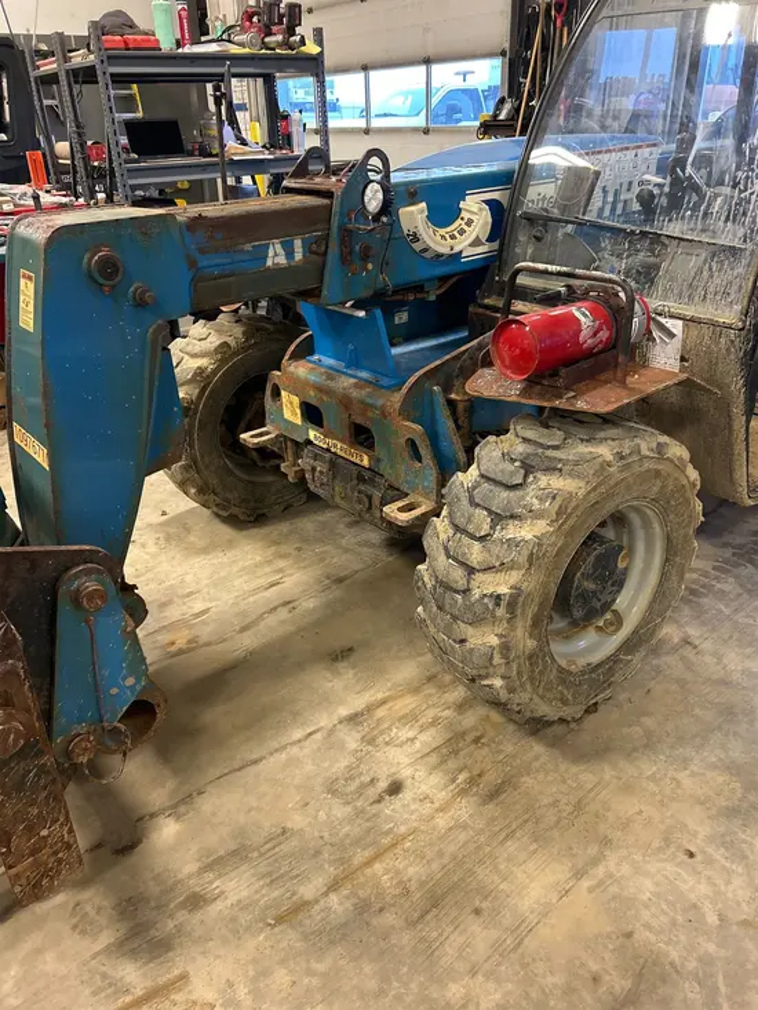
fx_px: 759
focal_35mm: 26
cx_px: 379
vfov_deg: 67.3
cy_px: 505
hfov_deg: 53.1
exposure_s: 1/60
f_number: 1.5
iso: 320
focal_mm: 5.7
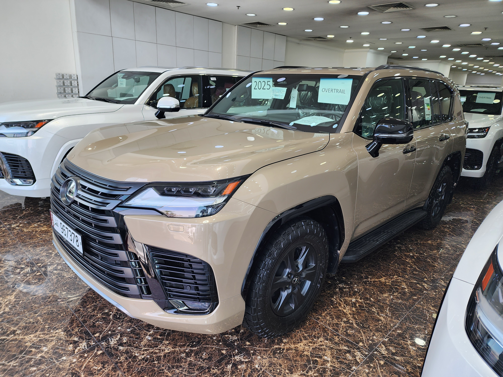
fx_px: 334
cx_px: 252
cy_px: 188
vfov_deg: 58.9
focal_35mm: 23
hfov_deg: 73.9
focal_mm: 6.4
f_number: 1.8
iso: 40
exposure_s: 1/180
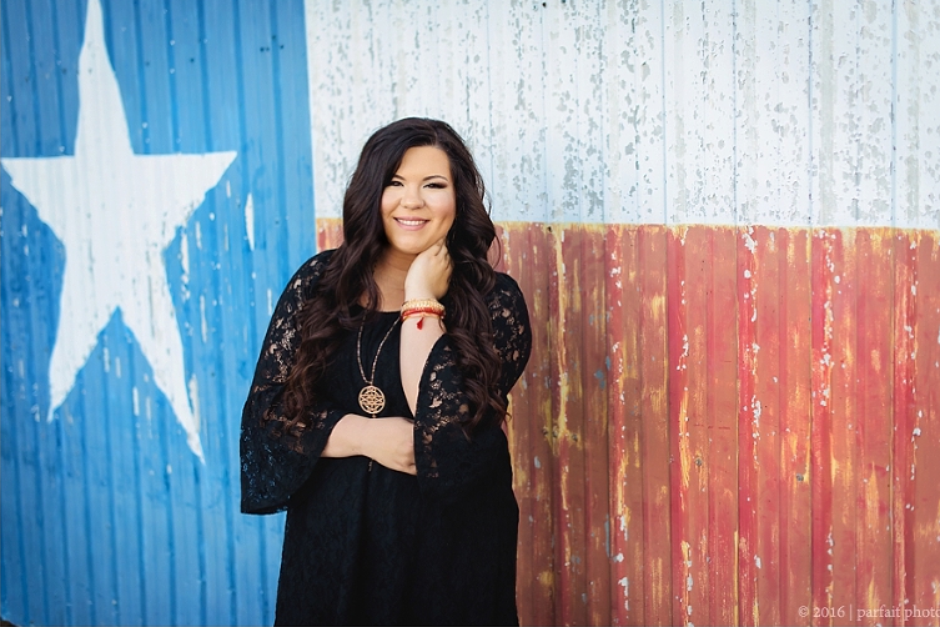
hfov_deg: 38.9
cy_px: 309
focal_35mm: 51
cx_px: 477
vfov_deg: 26.5
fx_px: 1332
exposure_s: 1/1250
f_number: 2.2
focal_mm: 50
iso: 400
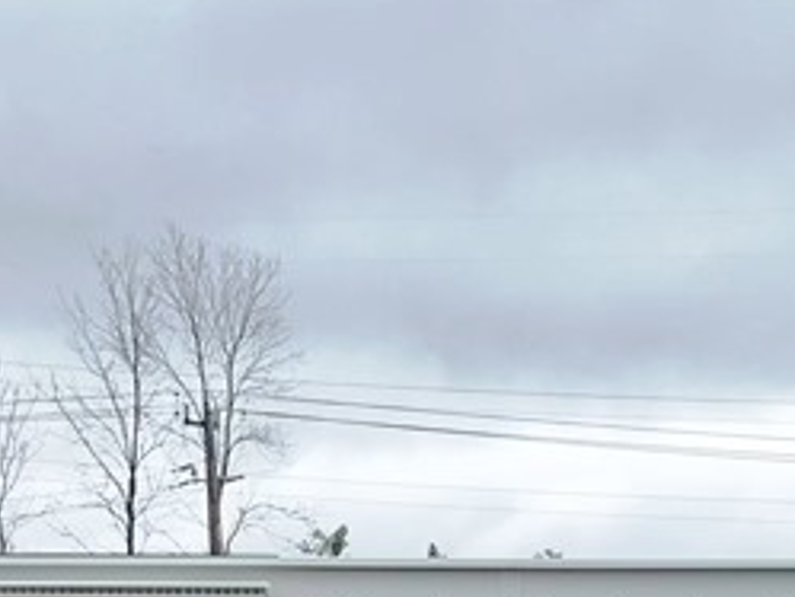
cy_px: 1050
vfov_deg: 11.9
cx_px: 709
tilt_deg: -4.2
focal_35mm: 115
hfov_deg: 16.9
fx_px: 2642
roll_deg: +0.0
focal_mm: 3.99
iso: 20
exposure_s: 1/1330
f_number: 1.8
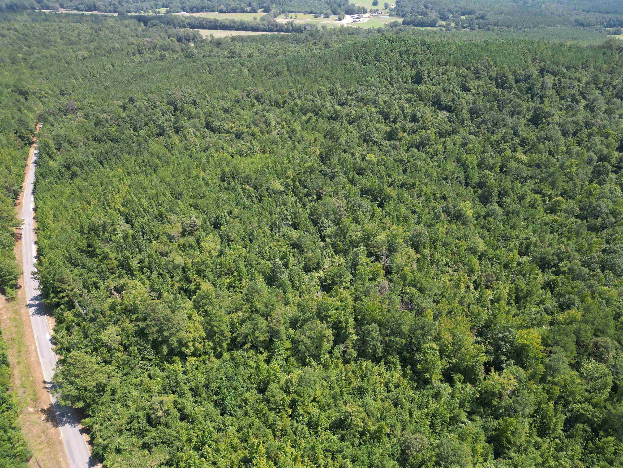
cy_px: 234
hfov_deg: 71.6
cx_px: 312
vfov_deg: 56.8
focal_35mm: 24
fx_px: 432
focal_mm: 6.72
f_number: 1.7
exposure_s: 1/1000
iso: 100
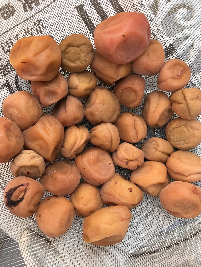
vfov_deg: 61.7
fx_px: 225
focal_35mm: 29
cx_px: 100
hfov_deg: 48.2
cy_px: 134
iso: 25
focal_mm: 4.15
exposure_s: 1/60
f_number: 2.2
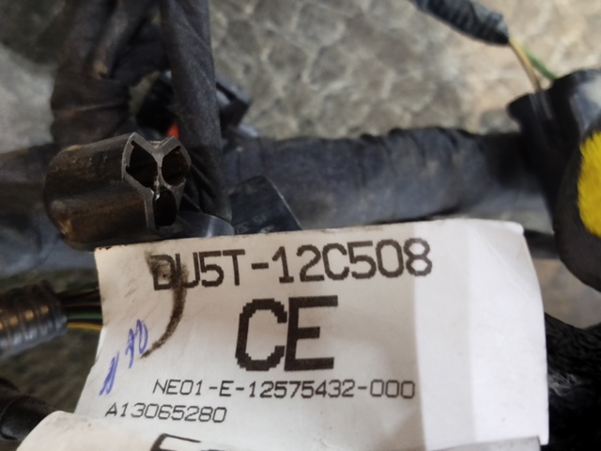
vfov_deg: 30.3
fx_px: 833
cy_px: 226
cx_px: 300
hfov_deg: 39.7
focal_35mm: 48
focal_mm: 5.31
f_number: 1.7
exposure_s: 1/20
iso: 400
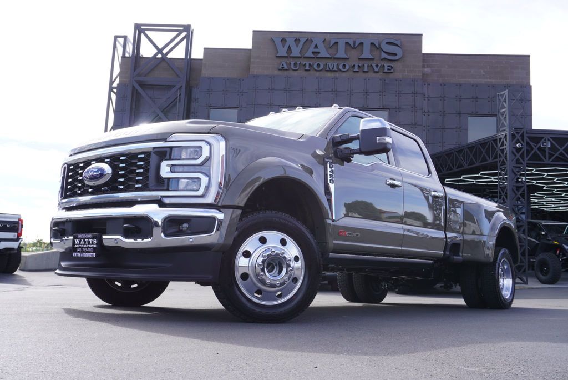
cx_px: 284
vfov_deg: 36.9
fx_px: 568
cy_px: 190
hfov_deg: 53.1
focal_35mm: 36
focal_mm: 24
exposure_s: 1/100
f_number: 8
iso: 100
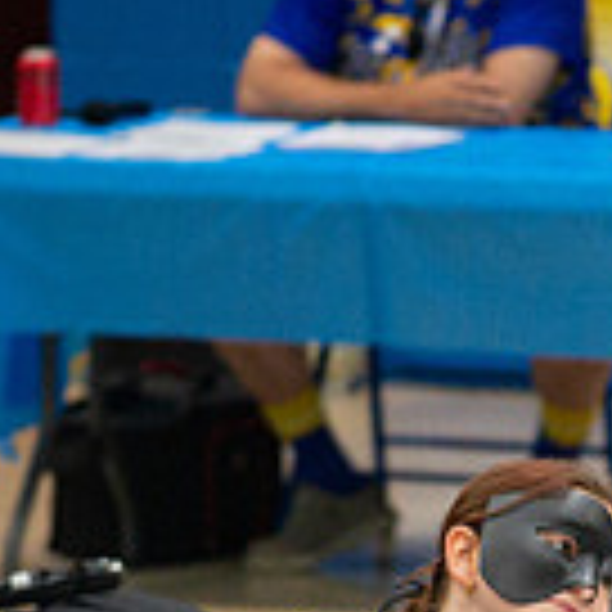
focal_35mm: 1000
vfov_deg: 1.8
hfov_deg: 1.8
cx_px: 567
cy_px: 808
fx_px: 20002
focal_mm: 200
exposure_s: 1/500
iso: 5000
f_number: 4
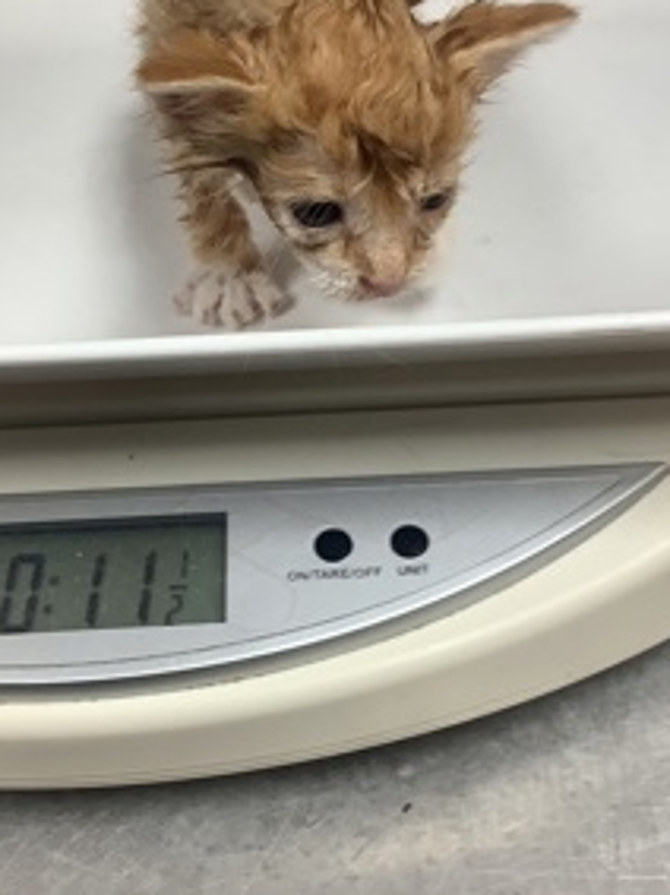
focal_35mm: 46
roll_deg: +3.1
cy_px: 436
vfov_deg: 41.3
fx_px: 1188
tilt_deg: -39.6
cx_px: 318
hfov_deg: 31.5
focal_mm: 3.3
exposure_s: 1/60
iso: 64
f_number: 2.4
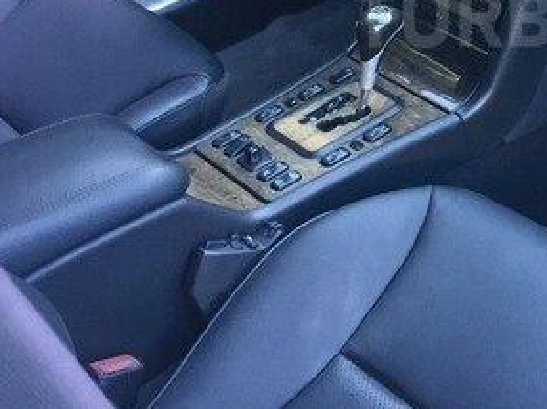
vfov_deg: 21.3
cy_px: 18
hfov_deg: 27.3
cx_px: 549
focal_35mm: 67
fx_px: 1058
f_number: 2.2
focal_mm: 4.15
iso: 64
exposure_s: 1/33
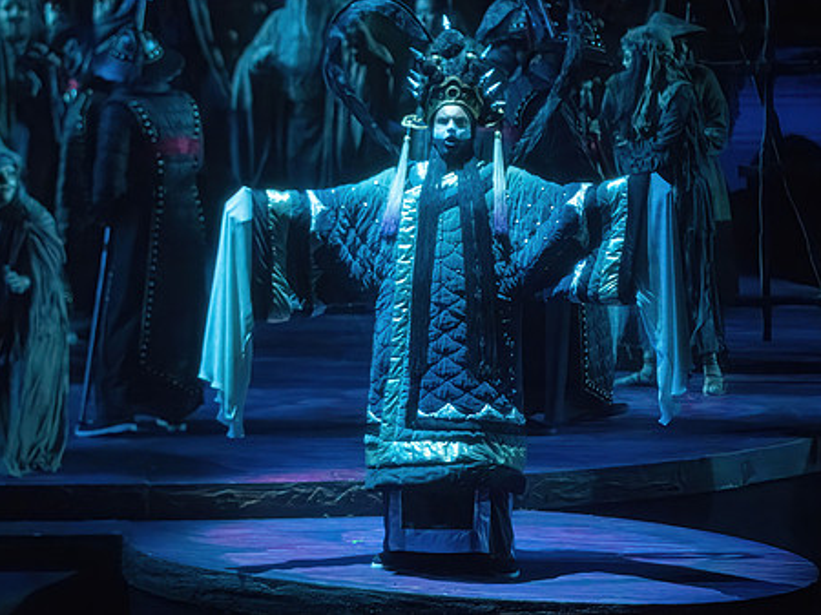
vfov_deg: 6.0
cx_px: 345
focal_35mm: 248
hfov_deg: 8.0
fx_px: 5879
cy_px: 349
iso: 20000
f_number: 4.5
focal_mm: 200
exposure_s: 1/400
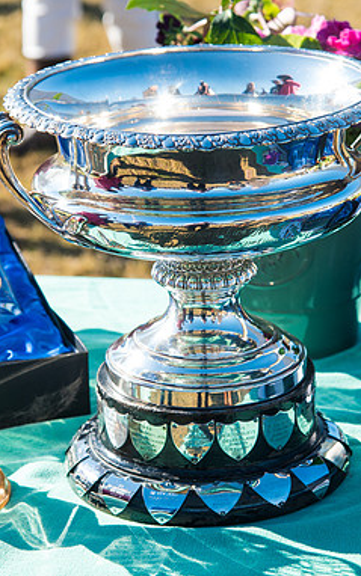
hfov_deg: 9.9
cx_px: 169
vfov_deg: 15.7
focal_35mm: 133
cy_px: 286
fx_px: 2092
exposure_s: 1/200
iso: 125
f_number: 5
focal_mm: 86
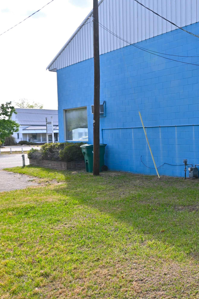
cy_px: 153
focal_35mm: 37
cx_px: 229
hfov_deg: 31.2
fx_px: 307
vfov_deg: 51.9
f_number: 5.6
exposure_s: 1/250
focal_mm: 16
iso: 110
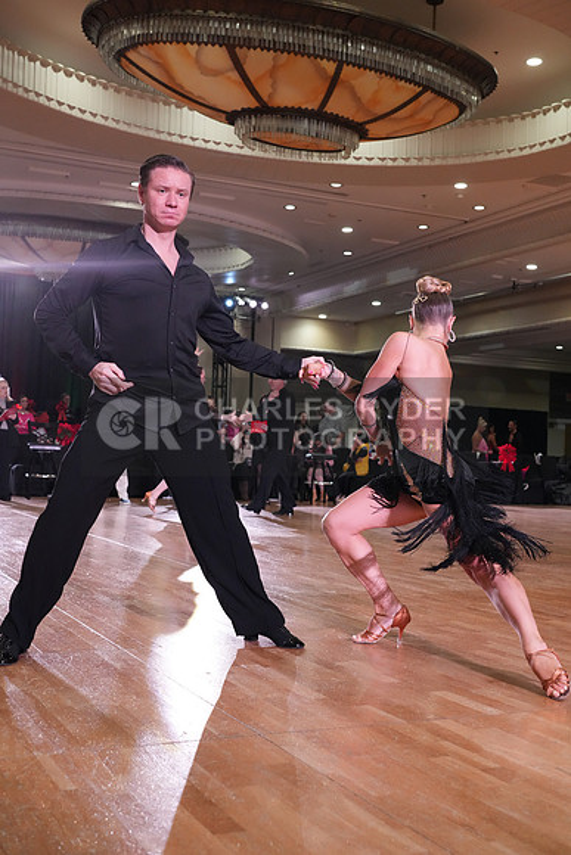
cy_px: 428
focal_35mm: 40
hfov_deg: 33.4
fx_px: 951
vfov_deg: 48.4
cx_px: 286
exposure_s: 1/320
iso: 5000
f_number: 5.6
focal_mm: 40
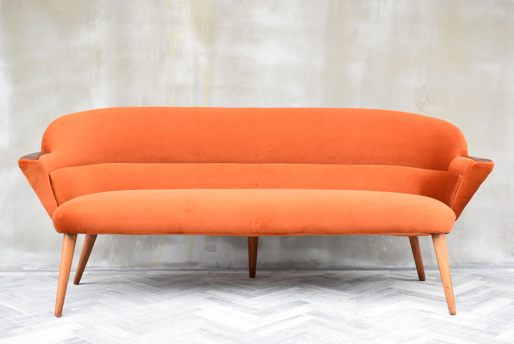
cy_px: 172
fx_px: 664
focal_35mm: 46
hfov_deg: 42.3
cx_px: 257
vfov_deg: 29.0
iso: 450
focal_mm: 31
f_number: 5.6
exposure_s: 1/125
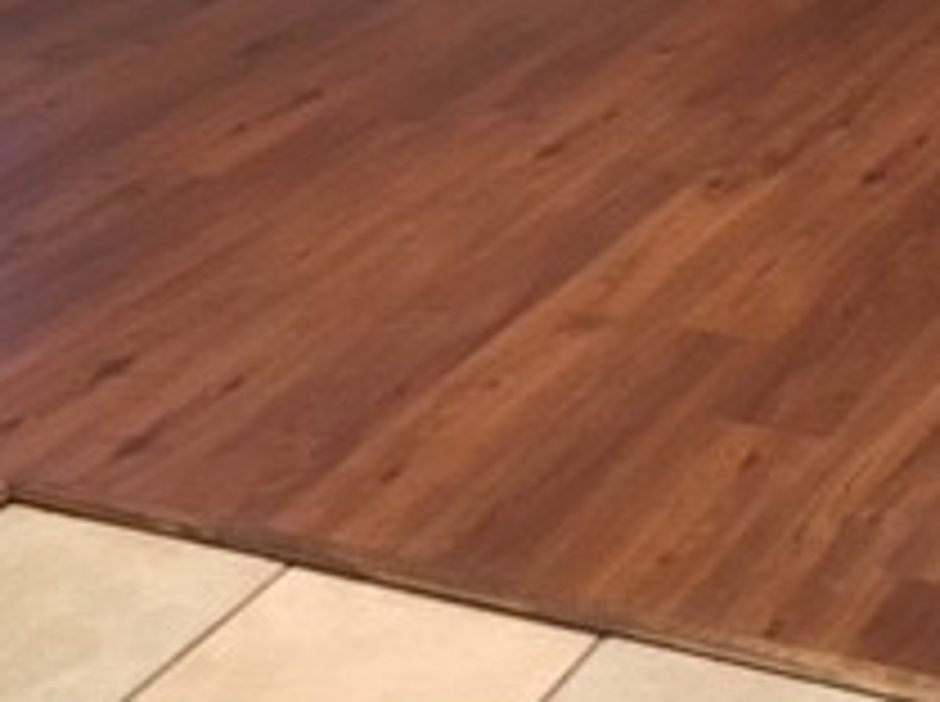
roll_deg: -1.1
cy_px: -315
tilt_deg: -10.8
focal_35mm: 89
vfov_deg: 15.4
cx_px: 1030
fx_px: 2413
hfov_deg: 21.0
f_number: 2.2
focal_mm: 4.15
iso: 200
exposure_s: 1/20
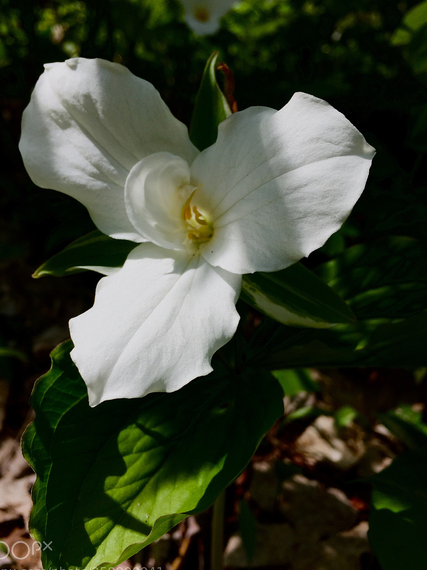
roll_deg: -1.9
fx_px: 543
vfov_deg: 55.3
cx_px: 195
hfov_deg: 42.9
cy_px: 279
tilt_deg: -5.1
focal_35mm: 33
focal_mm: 4.15
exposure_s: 1/1163
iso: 32
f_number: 2.2
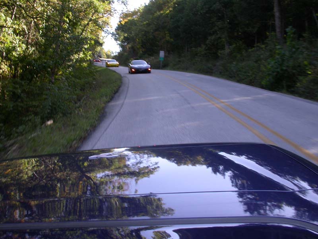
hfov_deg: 49.0
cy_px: 120
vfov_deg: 37.7
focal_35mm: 38
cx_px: 159
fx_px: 349
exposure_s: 1/106
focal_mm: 7.85
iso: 100
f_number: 4.7
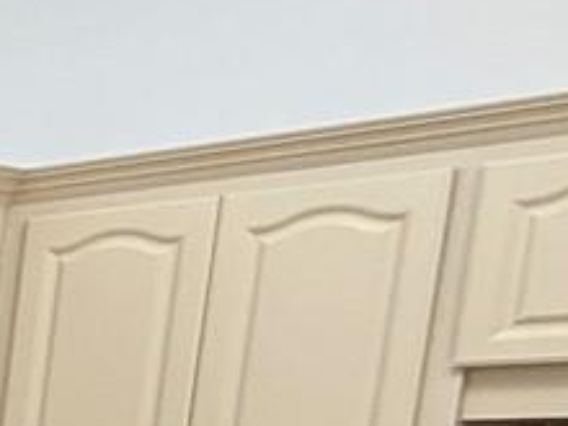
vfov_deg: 13.3
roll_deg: -0.2
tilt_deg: -8.4
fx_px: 1674
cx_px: -1350
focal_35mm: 102
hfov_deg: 10.0
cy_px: 728
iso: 125
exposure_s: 1/99
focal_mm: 2.22
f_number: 2.2
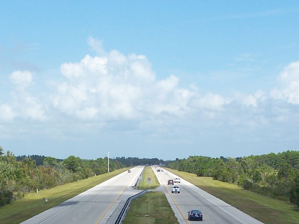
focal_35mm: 110
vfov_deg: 13.2
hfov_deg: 17.9
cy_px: 231
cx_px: 118
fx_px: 950
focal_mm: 7.8
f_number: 4
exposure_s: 1/500
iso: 64
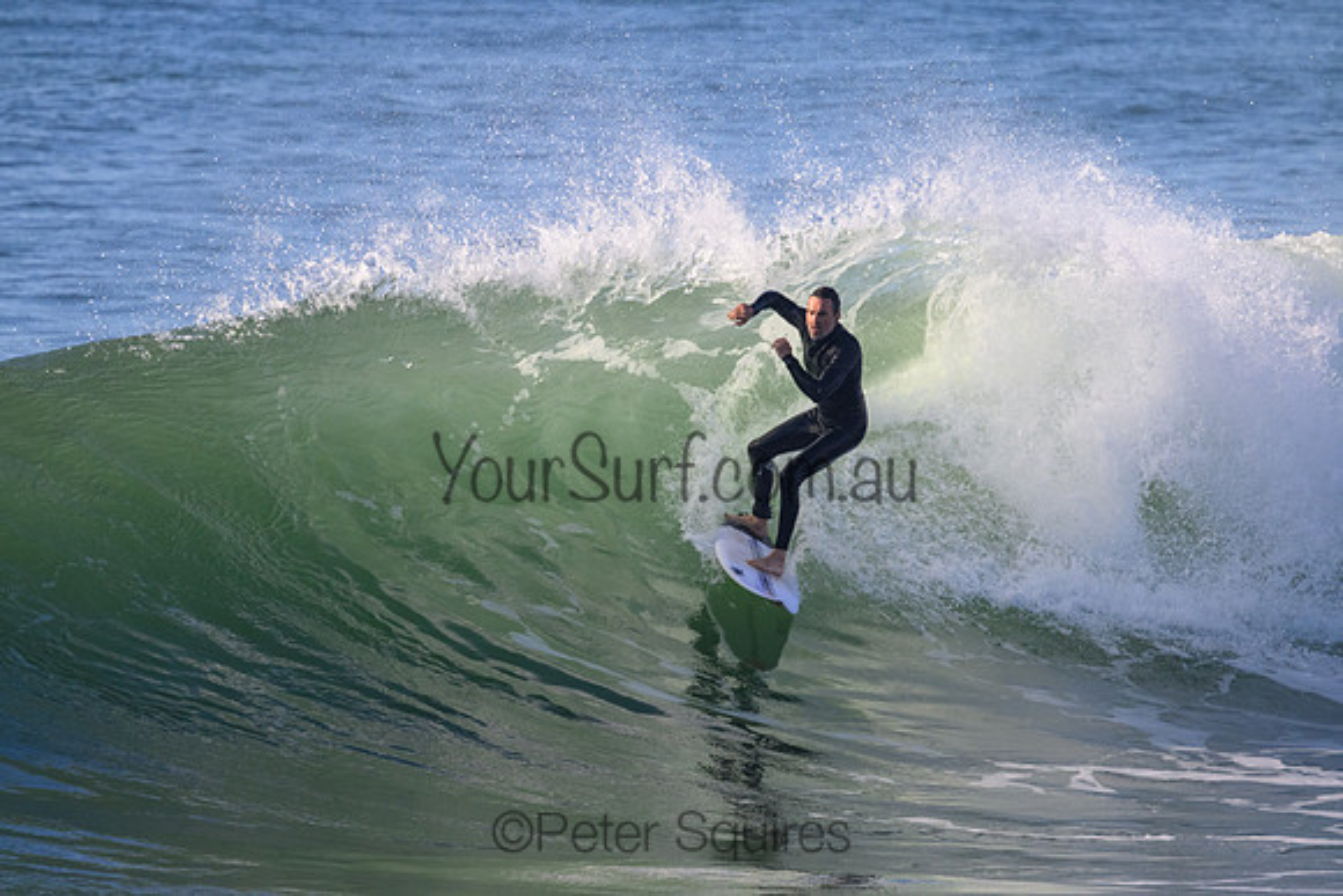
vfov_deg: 2.0
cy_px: 448
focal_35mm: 700
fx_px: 26119
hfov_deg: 2.9
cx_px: 672
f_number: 11
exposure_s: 1/2000
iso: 2200
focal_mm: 700
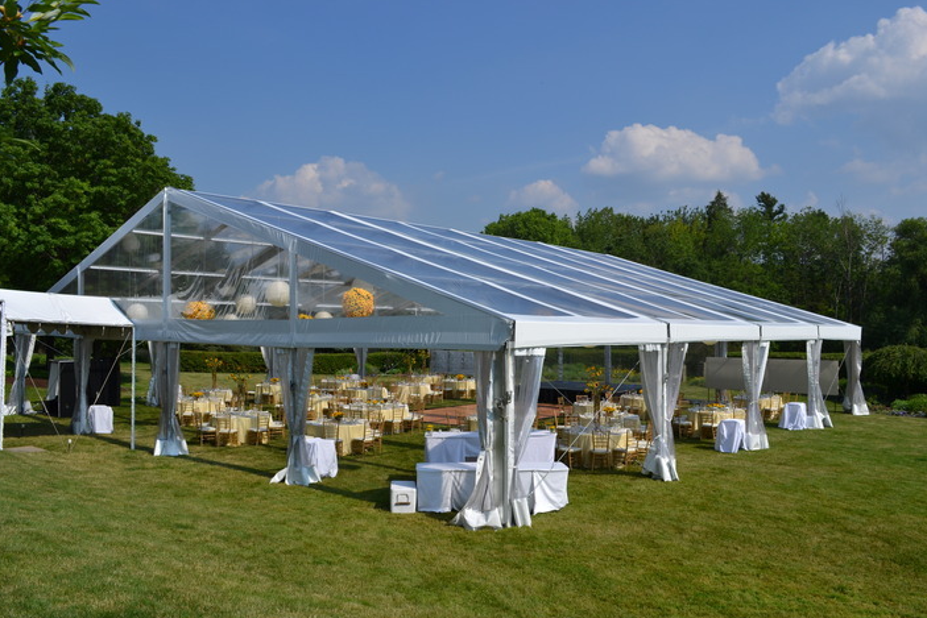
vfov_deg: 46.4
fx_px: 721
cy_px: 315
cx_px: 469
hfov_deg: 65.5
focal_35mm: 28
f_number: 9
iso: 100
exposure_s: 1/320
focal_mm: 18
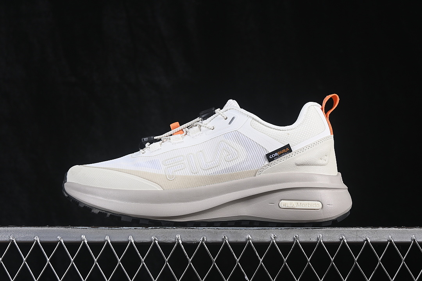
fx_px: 879
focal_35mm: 75
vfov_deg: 18.2
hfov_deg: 27.0
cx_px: 211
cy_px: 140
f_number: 8
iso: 160
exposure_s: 1/80
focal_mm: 50
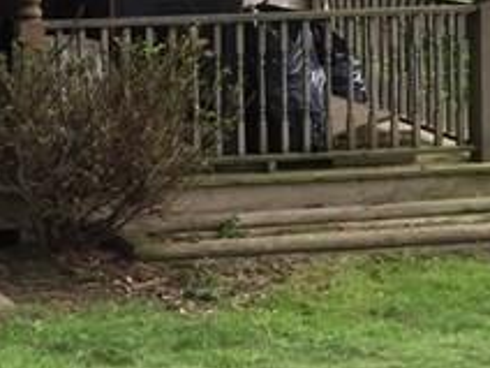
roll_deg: +1.0
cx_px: -227
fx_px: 1982
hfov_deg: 13.4
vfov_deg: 10.3
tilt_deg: -3.6
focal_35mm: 140
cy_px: -132
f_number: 2.2
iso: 32
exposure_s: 1/262
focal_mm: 4.15
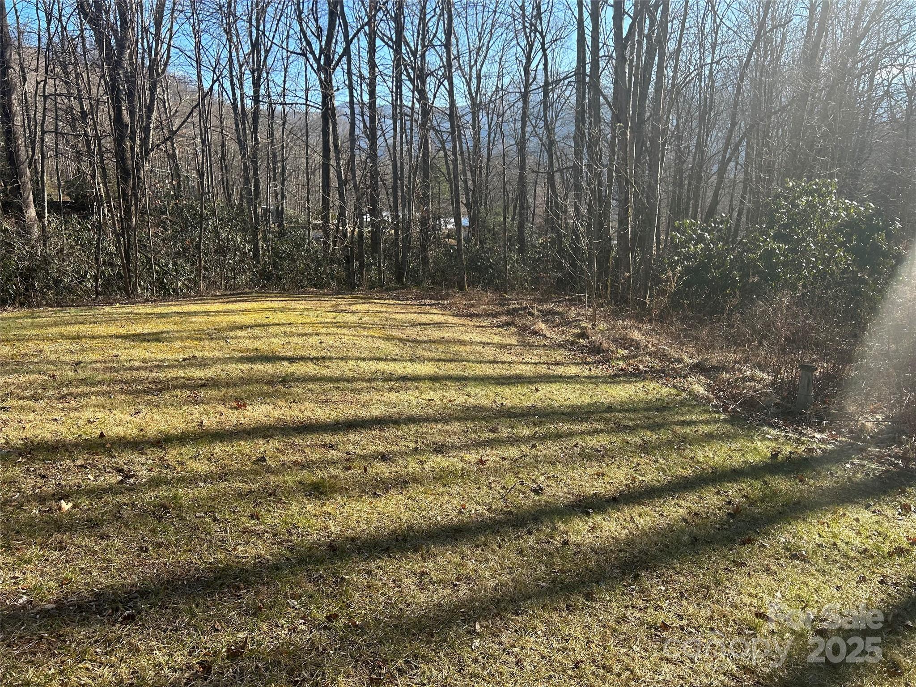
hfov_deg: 67.3
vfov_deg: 53.1
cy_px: 344
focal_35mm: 26
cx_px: 458
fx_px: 688
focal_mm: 5.7
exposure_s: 1/1183
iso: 50
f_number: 1.5
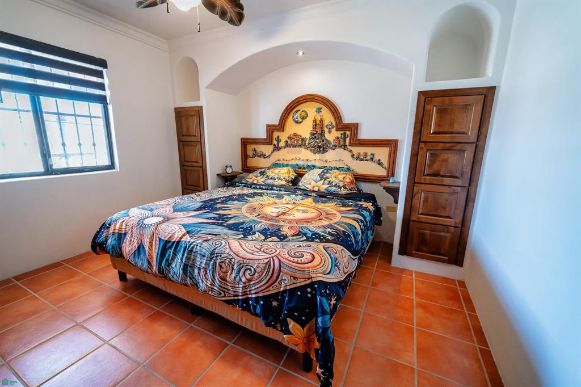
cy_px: 194
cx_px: 290
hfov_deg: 104.3
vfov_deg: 81.2
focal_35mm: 14
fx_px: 226
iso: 1000
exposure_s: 1/60
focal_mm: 14
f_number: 4
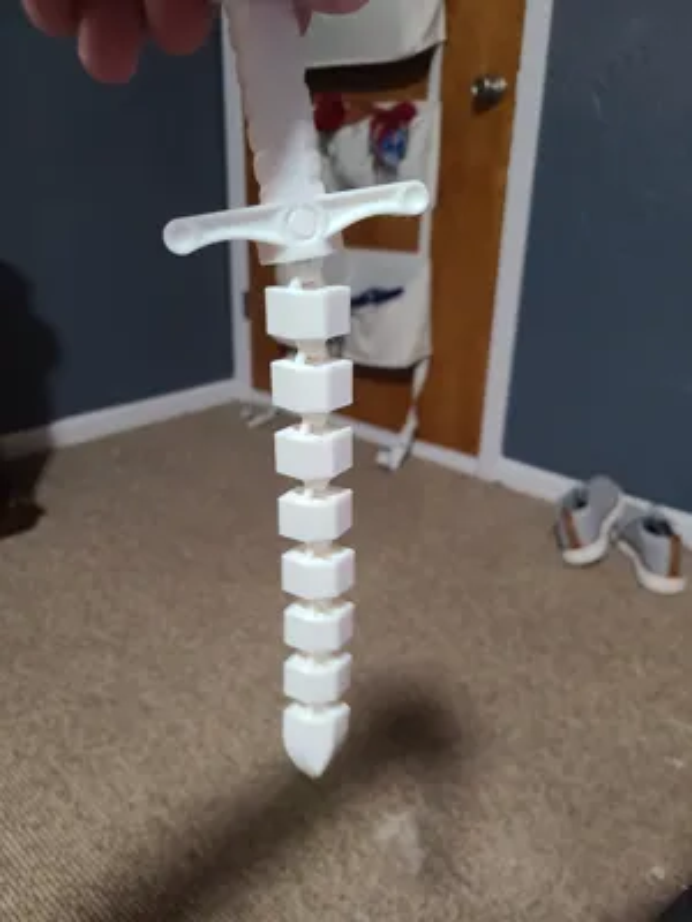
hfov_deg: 53.1
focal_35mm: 26
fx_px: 693
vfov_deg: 67.3
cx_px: 346
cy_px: 461
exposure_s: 1/40
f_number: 1.8
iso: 640
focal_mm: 5.4
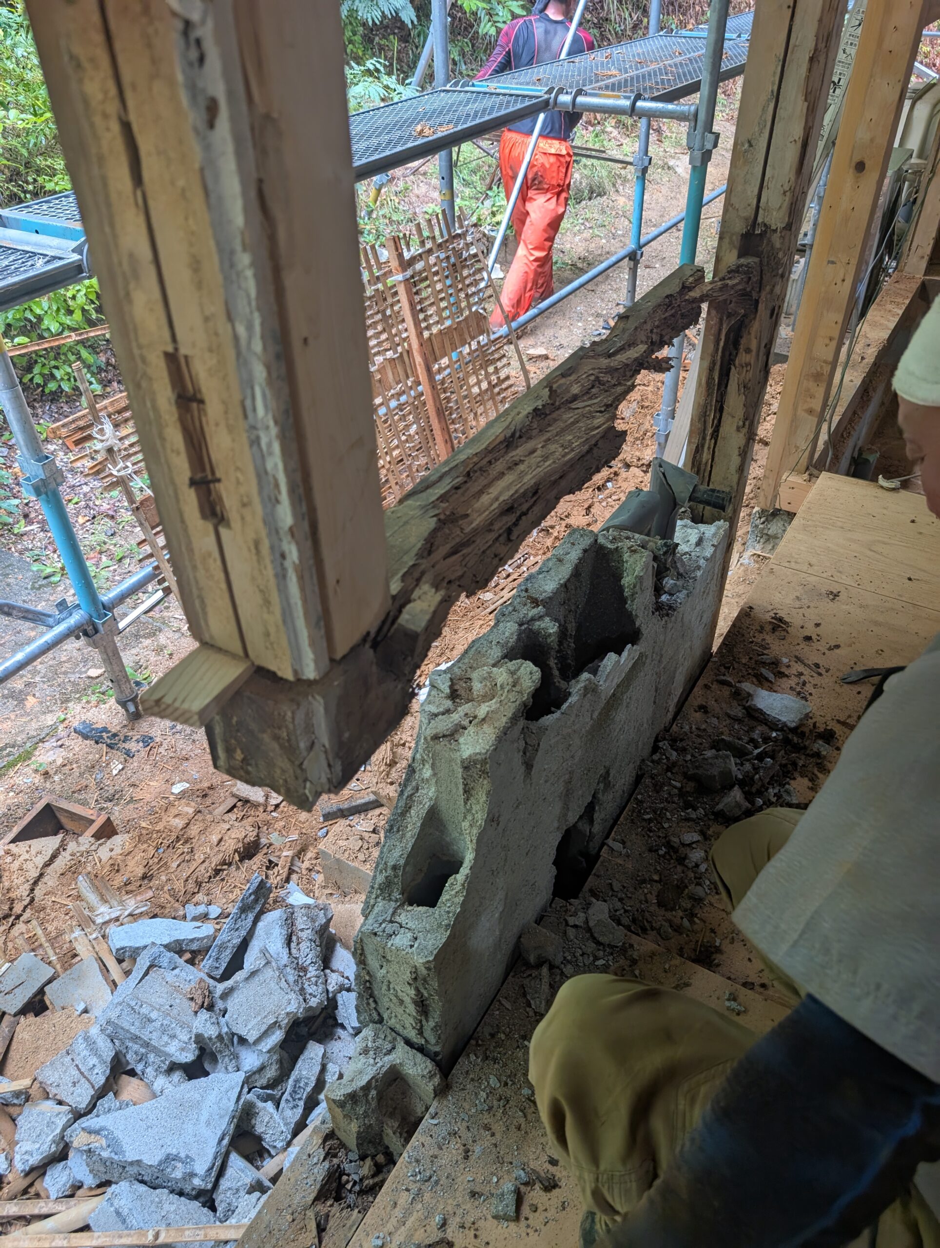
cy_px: 624
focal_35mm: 24
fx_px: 867
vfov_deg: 71.5
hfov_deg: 56.9
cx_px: 470
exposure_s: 1/132
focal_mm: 6.9
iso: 163
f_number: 1.68
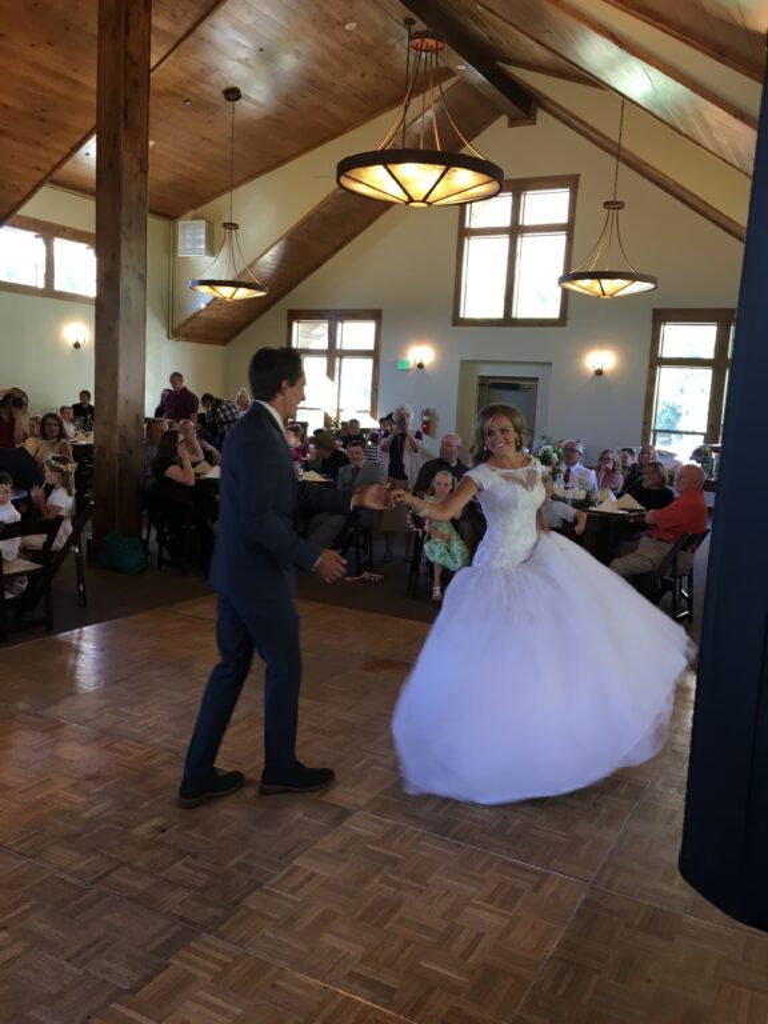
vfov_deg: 61.7
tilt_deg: -7.6
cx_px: 384
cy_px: 512
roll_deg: -2.0
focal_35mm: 29
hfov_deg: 48.2
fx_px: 858
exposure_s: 1/30
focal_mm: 4.15
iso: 50
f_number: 2.2
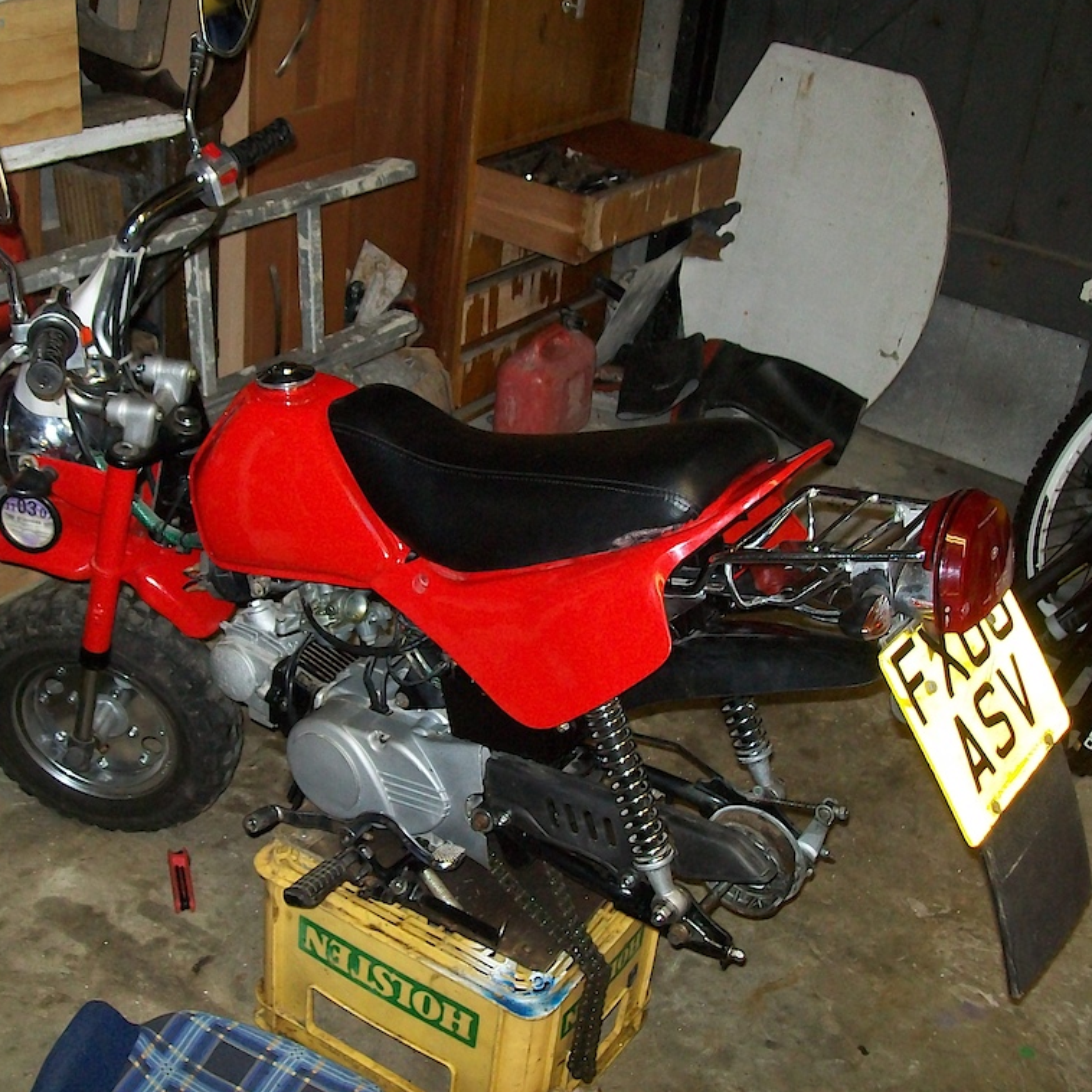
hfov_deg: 38.9
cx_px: 408
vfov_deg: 39.2
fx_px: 1535
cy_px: 540
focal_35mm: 43
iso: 160
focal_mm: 6
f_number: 2.7
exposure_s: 1/60
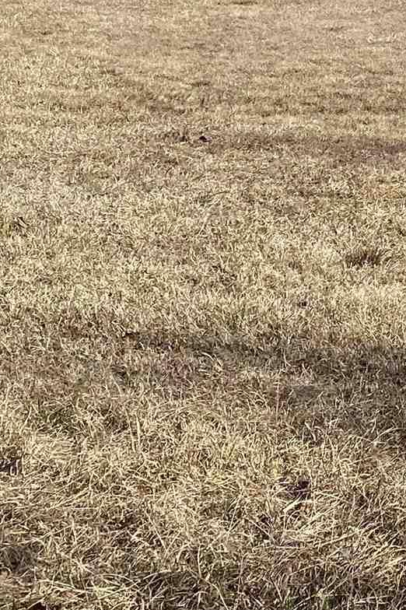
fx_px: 1795
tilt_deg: -3.8
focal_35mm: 106
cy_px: -13
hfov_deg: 12.0
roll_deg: -1.4
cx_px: 709
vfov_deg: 18.7
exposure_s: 1/3125
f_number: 1.8
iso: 32
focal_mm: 4.25
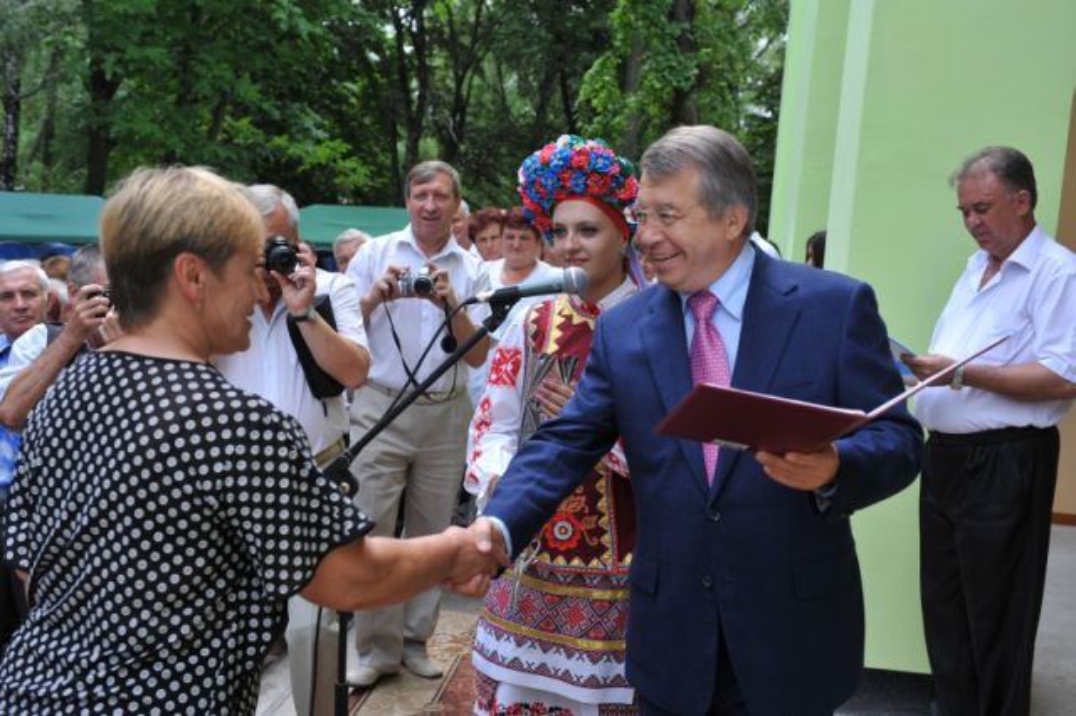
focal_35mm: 48
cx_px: 538
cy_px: 358
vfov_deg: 28.0
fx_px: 1434
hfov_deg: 41.1
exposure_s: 1/320
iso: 320
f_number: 5.6
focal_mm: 48
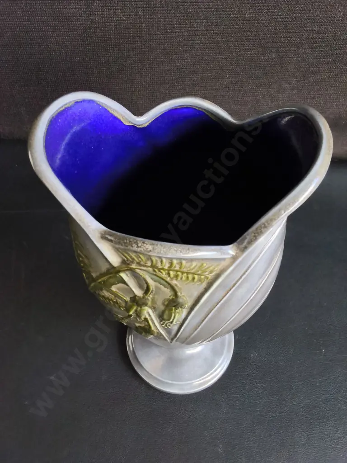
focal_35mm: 27
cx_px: 174
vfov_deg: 65.3
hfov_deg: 51.4
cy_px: 232
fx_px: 361
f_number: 2
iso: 320
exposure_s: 1/100
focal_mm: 2.87
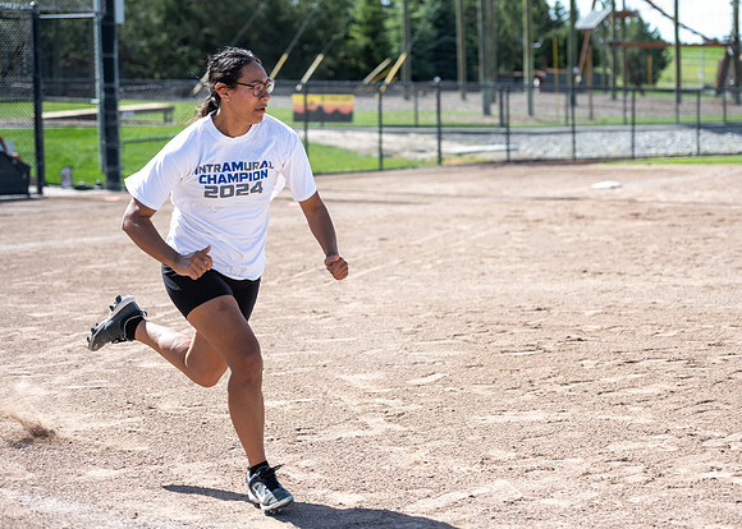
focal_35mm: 74
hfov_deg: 26.8
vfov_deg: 19.3
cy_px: 265
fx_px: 1558
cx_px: 399
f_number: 2.8
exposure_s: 1/1250
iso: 100
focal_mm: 70
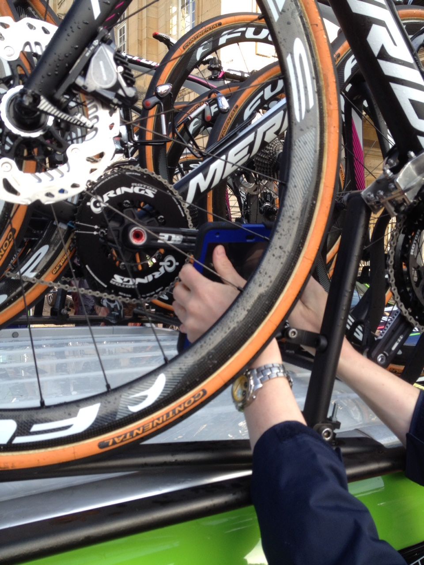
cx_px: 212
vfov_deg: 52.6
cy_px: 282
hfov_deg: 40.7
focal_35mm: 35
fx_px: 572
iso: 50
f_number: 2.4
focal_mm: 4.28
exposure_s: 1/308
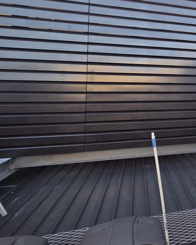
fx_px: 174
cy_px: 83
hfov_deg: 49.0
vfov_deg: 68.4
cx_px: 193
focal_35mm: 24
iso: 125
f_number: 2.2
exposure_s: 1/719
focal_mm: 2.2
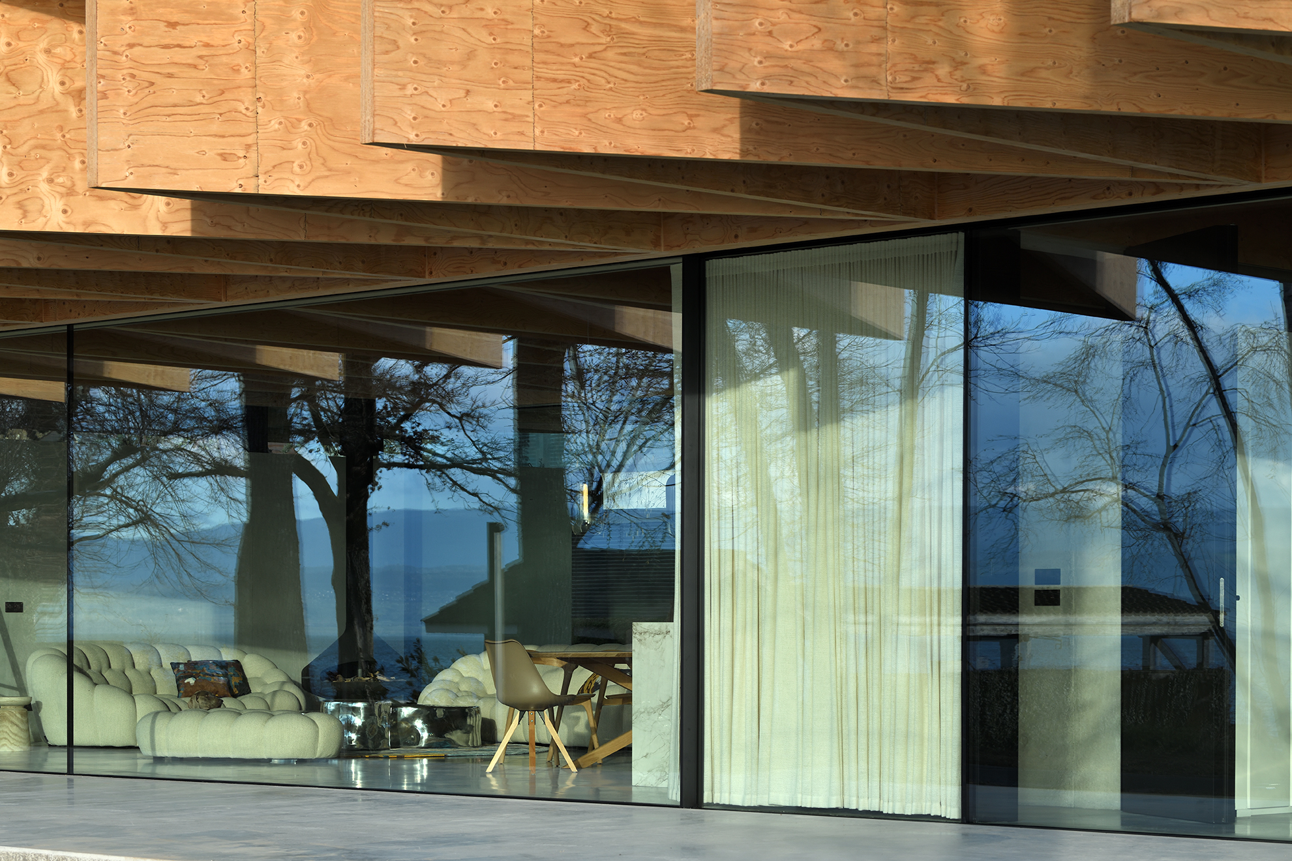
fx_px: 3086
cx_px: 646
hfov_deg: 23.6
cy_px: 430
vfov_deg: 15.9
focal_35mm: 86
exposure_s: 1/160
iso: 200
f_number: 8
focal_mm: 86
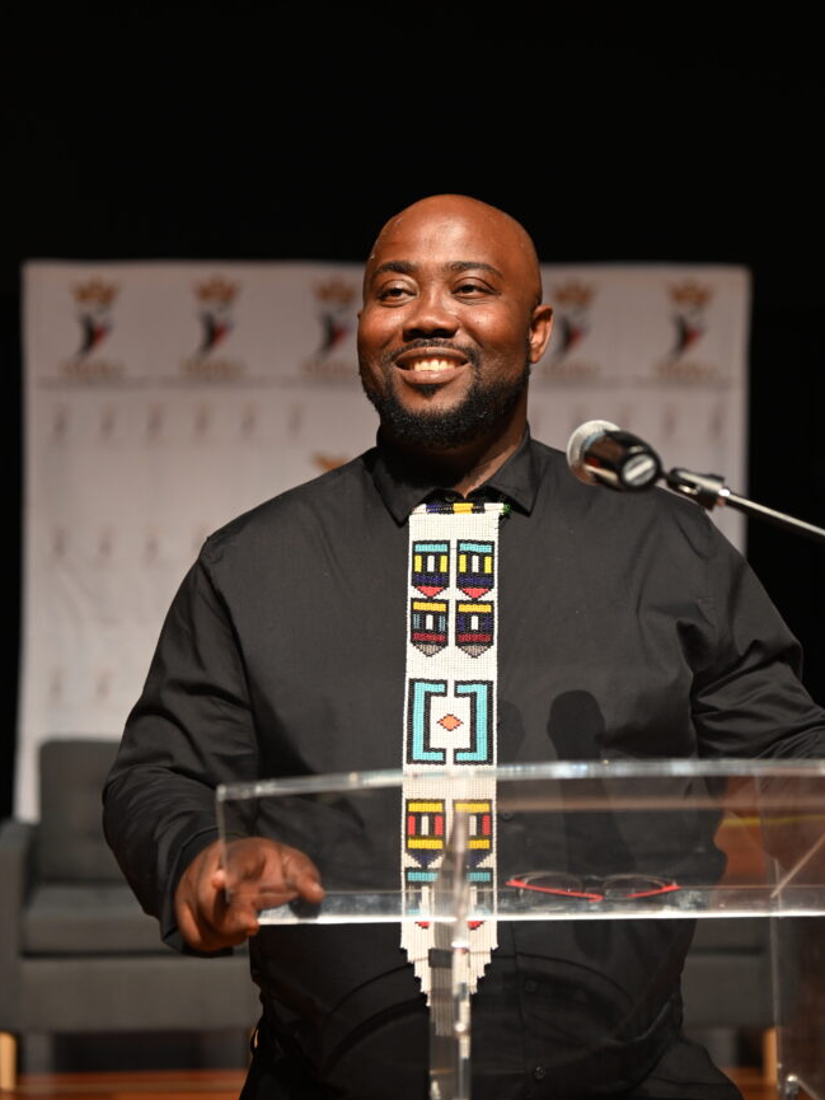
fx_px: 2351
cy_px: 476
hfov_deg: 19.9
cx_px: 430
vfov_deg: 26.3
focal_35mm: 74
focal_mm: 65
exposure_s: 1/80
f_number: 2.8
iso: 1000
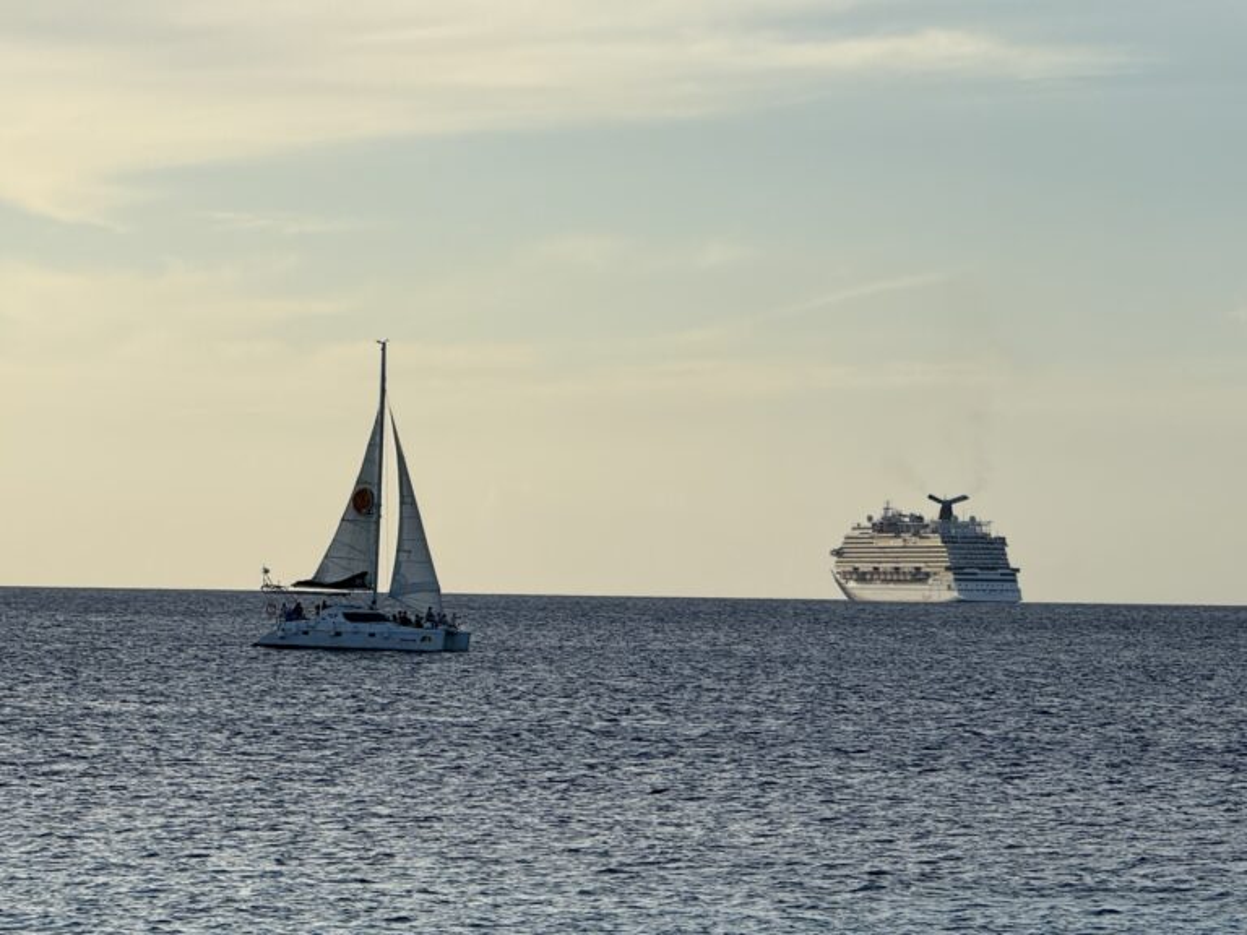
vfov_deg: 12.3
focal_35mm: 120
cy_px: 468
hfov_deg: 16.4
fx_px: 4323
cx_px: 624
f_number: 2.8
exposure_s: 1/1513
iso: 50
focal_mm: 15.66
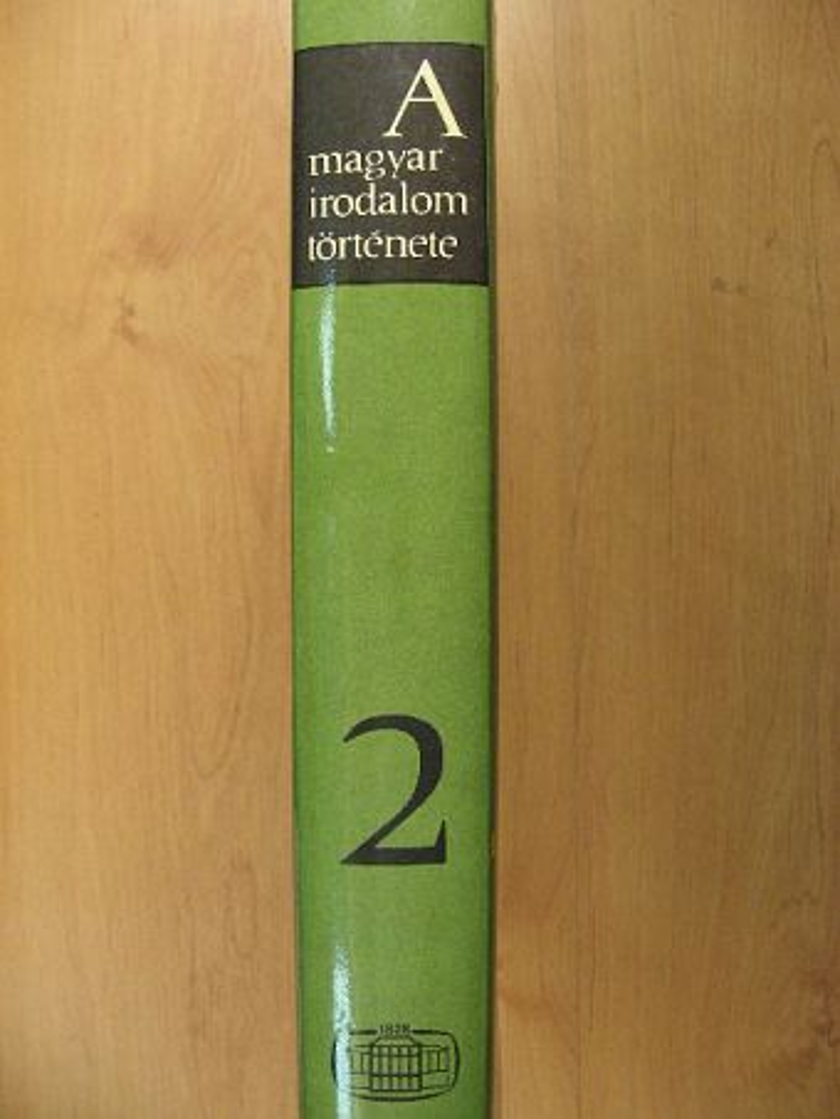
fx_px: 1229
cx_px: 420
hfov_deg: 37.7
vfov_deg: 49.0
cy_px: 560
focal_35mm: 38
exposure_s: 1/28.7
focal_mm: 6.3
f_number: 3.5
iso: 200
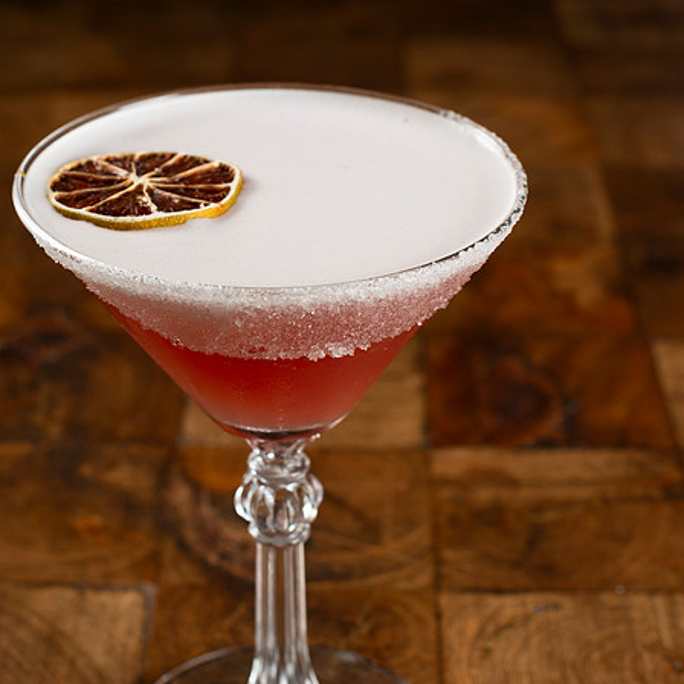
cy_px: 309
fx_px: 1856
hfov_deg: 20.8
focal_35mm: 83
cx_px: 244
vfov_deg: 20.9
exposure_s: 1/250
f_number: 6.3
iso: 100
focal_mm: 50
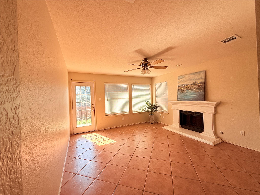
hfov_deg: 102.1
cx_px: 130
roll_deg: +2.6
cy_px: 98
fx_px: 105
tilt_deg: +0.2
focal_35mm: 14
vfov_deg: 85.7
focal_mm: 2.22
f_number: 2.2
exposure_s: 1/291
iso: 64
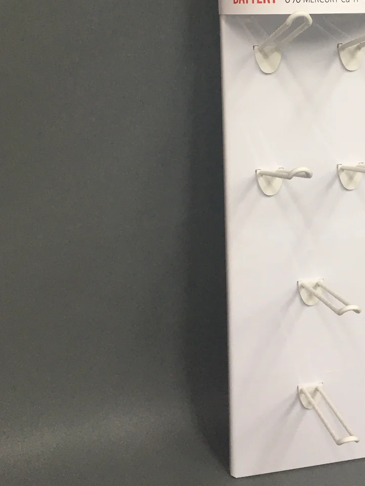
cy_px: 134
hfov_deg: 29.7
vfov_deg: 38.8
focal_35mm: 48
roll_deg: -2.8
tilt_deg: -22.8
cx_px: 279
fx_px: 675
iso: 50
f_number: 2.2
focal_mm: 4.15
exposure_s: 1/33
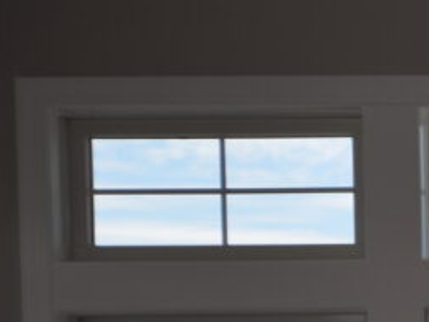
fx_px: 1736
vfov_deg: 10.2
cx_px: 794
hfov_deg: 12.7
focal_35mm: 140
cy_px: 523
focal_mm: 24
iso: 100
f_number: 6.3
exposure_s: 1/200
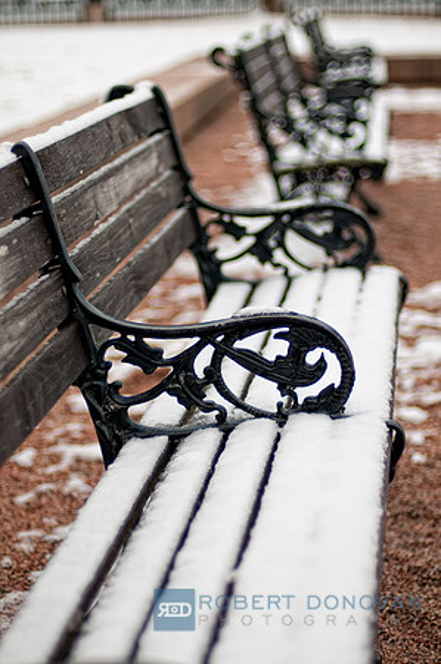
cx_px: 220
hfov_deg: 18.1
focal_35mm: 75
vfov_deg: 27.0
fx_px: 1381
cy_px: 332
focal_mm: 50
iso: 200
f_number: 1.6
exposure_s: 1/250
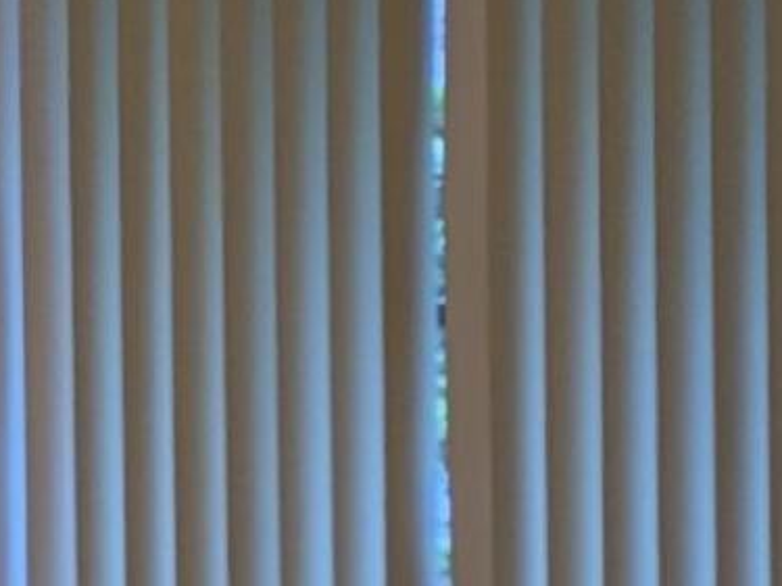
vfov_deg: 7.7
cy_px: 204
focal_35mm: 192
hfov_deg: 9.4
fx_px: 4336
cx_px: -933
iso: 42
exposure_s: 1/30
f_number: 1.89
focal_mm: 5.43
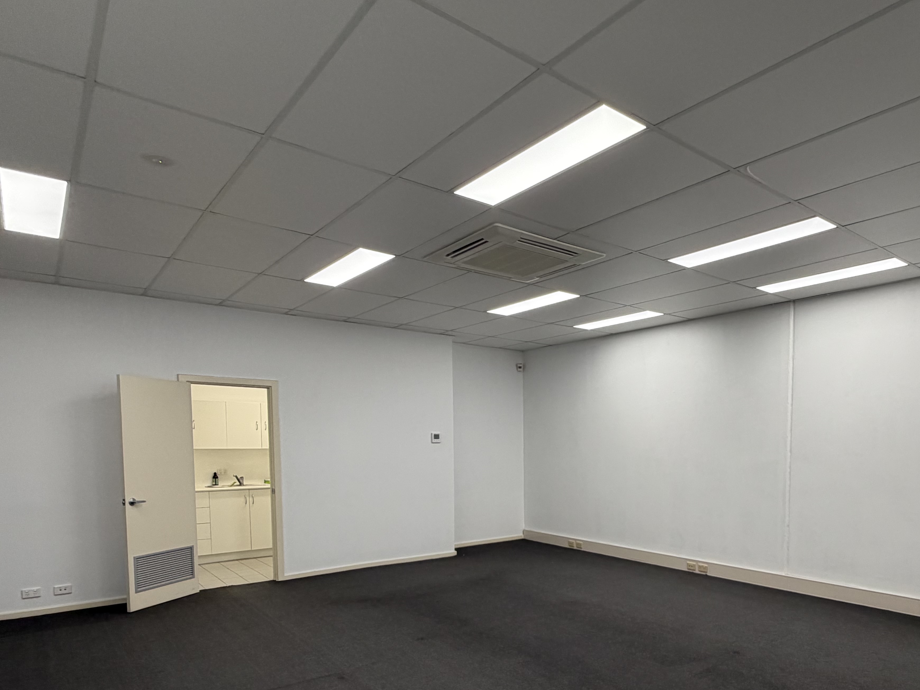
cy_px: 481
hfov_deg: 72.4
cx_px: 586
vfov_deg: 57.1
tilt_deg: -4.3
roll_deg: +0.1
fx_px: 611
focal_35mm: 23
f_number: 2.2
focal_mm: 2.22
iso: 100
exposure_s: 1/100
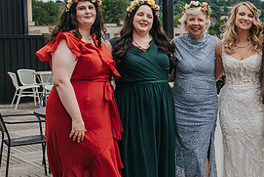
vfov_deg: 17.5
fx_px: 572
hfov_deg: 25.2
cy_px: 102
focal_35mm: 78
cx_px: 235
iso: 160
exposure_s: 1/1250
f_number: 3.5
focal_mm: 35
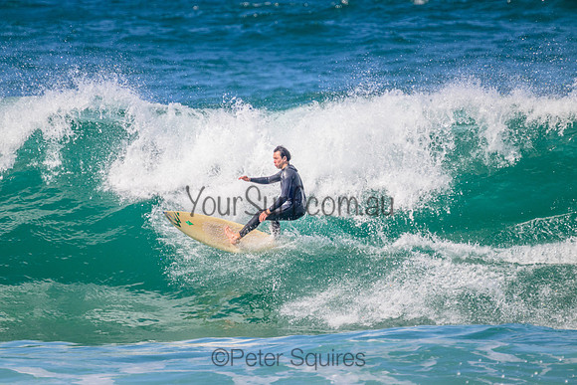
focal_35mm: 800
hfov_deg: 2.6
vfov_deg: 1.7
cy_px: 192
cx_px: 288
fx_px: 12825
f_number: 11
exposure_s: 1/1600
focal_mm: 800
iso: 1000
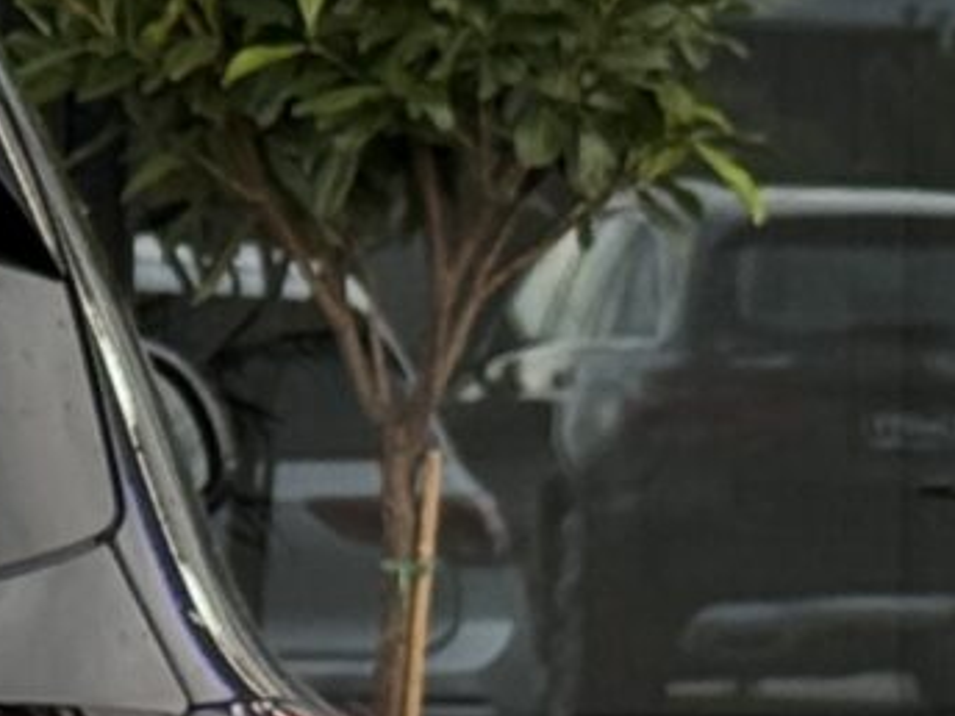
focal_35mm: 357
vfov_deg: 4.2
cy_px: 636
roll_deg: -0.4
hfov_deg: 5.4
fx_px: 9849
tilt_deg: -2.2
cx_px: -1241
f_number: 1.78
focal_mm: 6.76
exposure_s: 1/148
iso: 160
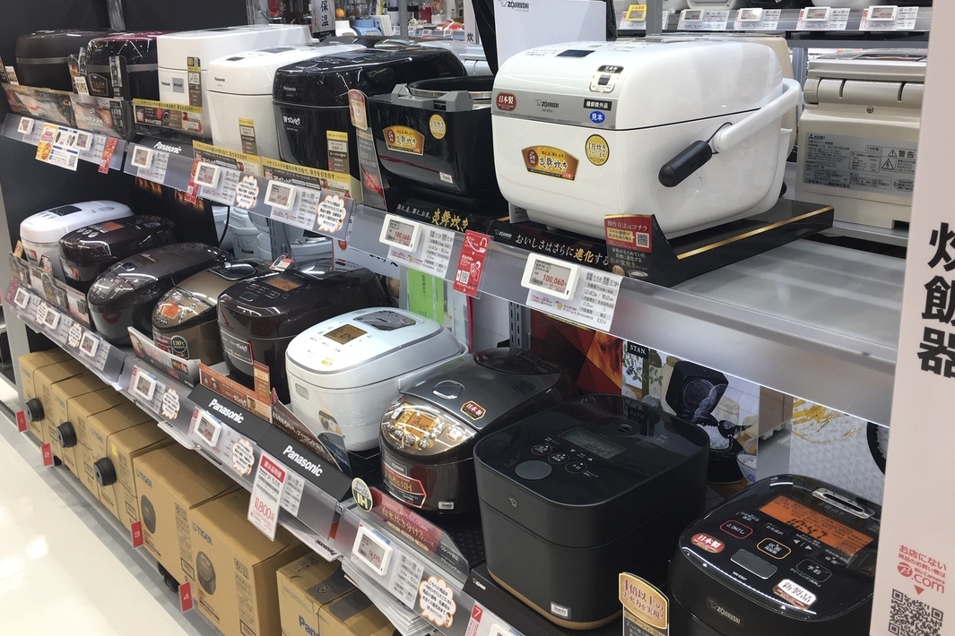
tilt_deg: -14.4
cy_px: 251
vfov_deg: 38.7
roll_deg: +2.5
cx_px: 500
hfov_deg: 55.8
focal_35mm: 34
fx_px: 902
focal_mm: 4.15
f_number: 2.2
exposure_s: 1/120
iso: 40
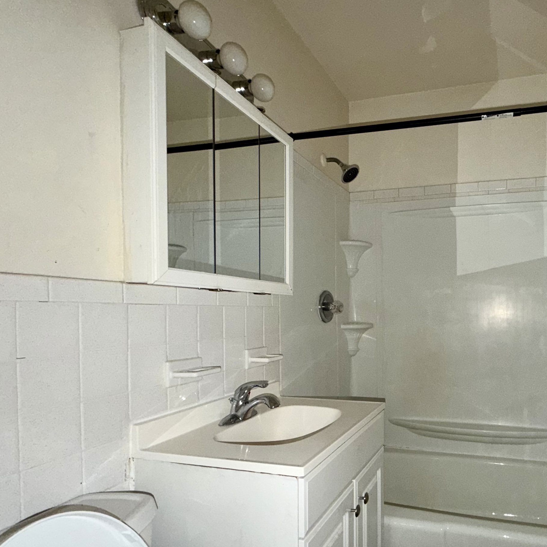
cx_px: 410
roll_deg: -0.4
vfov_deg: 71.5
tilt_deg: -1.9
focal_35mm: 21
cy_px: 323
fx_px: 375
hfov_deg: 67.6
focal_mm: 2.22
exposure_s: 1/40
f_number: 2.2
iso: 125
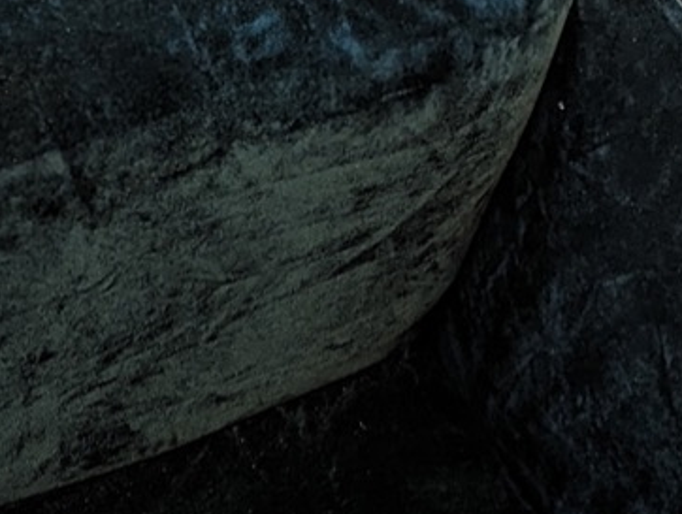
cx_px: -139
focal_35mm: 106
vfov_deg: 13.3
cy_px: 742
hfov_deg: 17.6
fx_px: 2093
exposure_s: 1/24
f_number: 1.85
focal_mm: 6.81
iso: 169
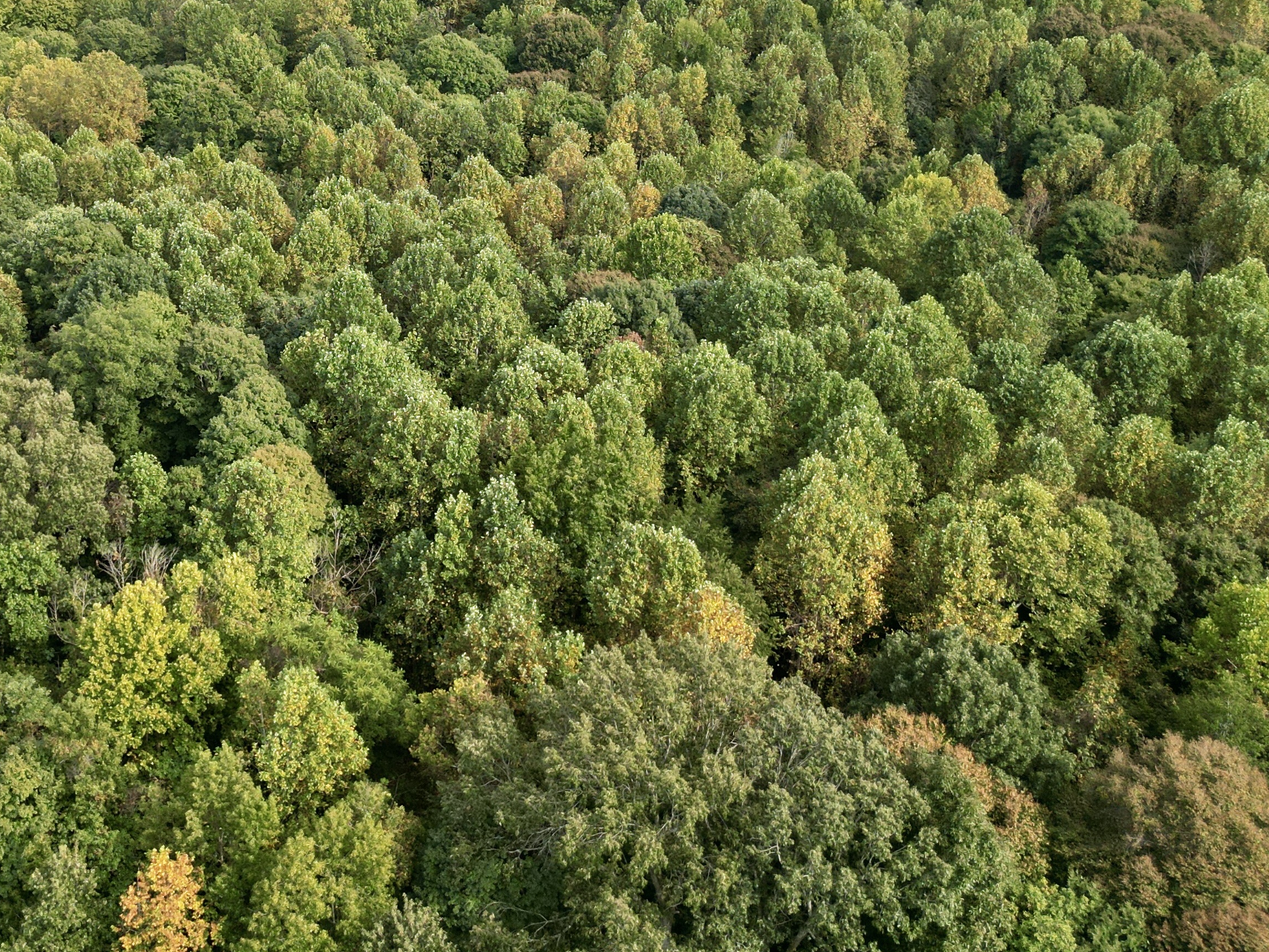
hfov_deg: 43.7
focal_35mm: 42
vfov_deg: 33.4
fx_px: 1540
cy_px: 196
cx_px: 364
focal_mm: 6.72
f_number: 1.7
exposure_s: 1/1250
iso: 200
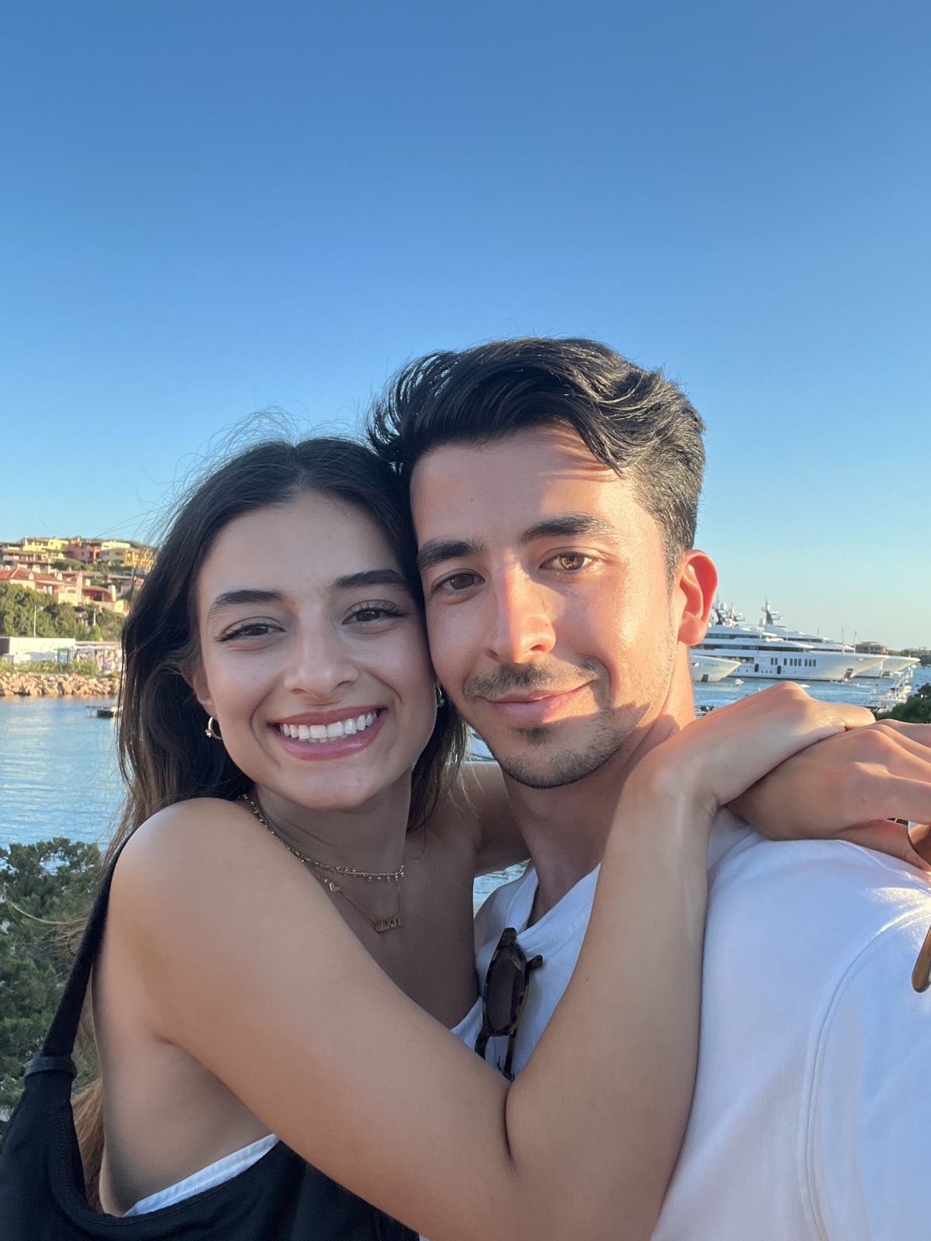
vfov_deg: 60.0
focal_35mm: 30
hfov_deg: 46.8
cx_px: 466
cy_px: 620
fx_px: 1076
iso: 25
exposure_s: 1/188
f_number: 2.2
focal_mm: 2.71
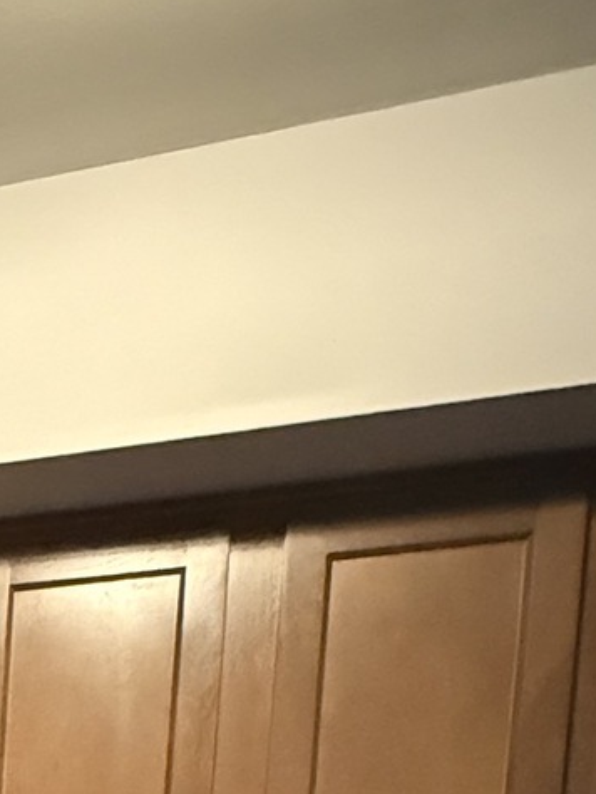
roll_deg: -2.2
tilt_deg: -4.8
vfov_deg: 22.7
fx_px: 1560
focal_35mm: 68
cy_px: 1225
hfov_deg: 16.2
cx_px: -626
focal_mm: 2.22
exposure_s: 1/40
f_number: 2.2
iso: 1600
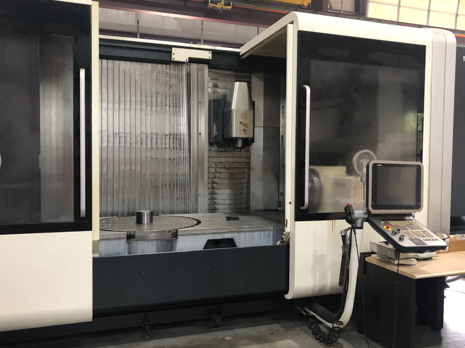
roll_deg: +0.0
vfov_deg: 44.2
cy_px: 180
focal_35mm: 32
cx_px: 234
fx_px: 430
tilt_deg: -2.6
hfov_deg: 56.8
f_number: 1.8
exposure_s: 1/15
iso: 100
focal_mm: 4
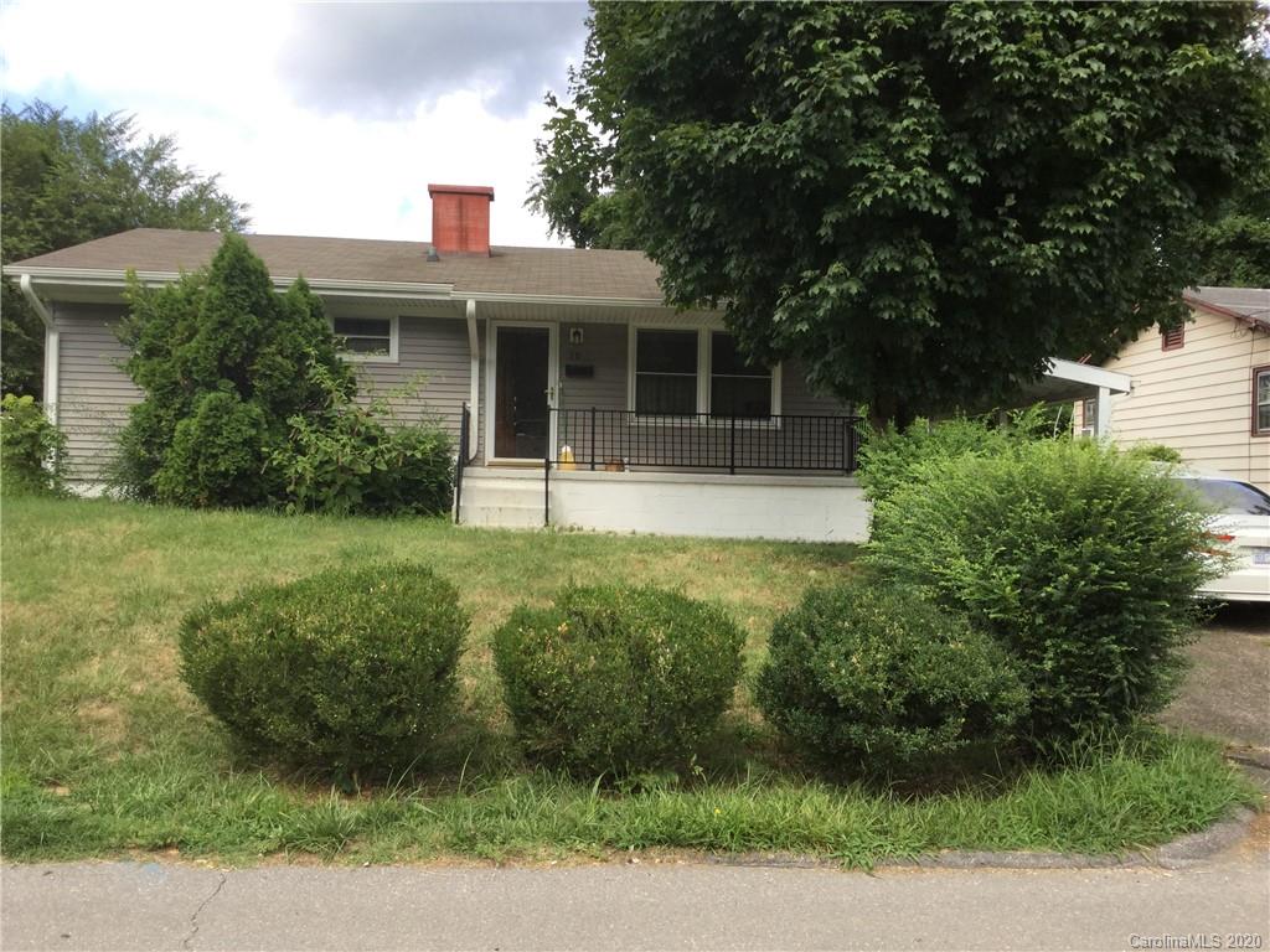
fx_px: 1137
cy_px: 476
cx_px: 635
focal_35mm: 31
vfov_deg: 45.4
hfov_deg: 58.4
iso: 25
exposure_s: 1/351
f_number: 2.4
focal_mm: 3.3
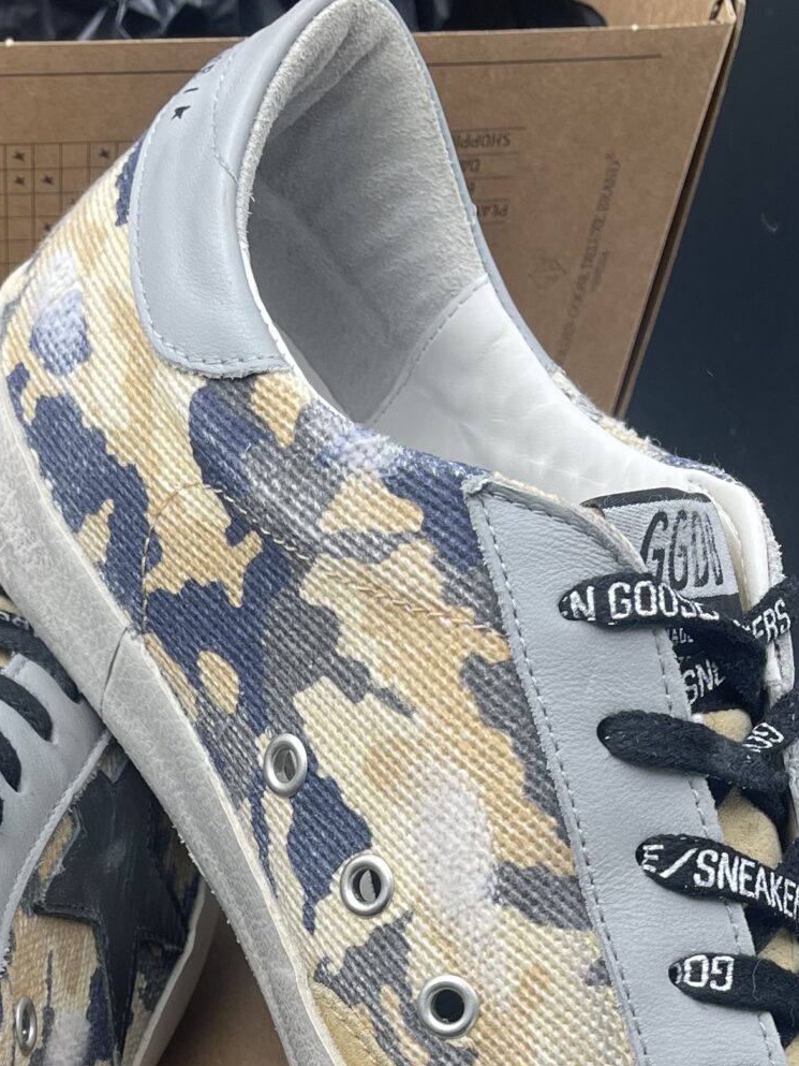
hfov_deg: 21.6
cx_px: 142
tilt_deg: -61.7
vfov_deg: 27.0
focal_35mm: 67
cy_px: 1124
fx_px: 2062
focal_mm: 5.1
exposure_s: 1/137
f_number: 1.6
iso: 32
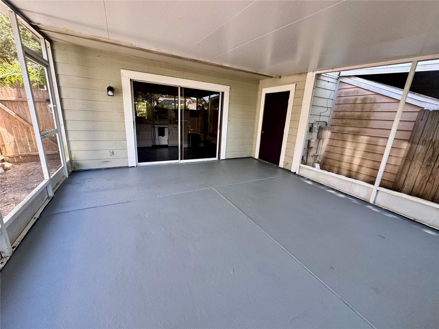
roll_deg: -3.9
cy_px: 164
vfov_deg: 85.7
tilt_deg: -16.2
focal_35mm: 14
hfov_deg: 102.1
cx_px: 220
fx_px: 178
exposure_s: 1/99
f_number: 2.2
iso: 80
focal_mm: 2.22
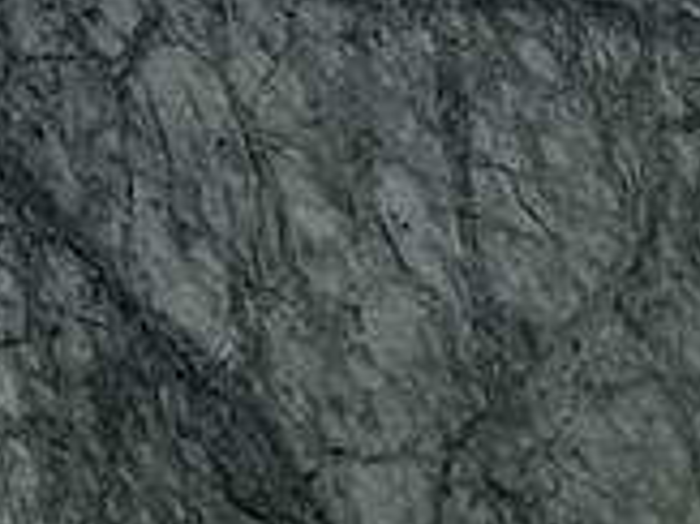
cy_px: -829
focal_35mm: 192
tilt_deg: -60.3
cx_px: -1580
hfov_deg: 8.3
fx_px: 3880
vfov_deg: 7.2
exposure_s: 1/82
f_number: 1.6
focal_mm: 5.1
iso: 125
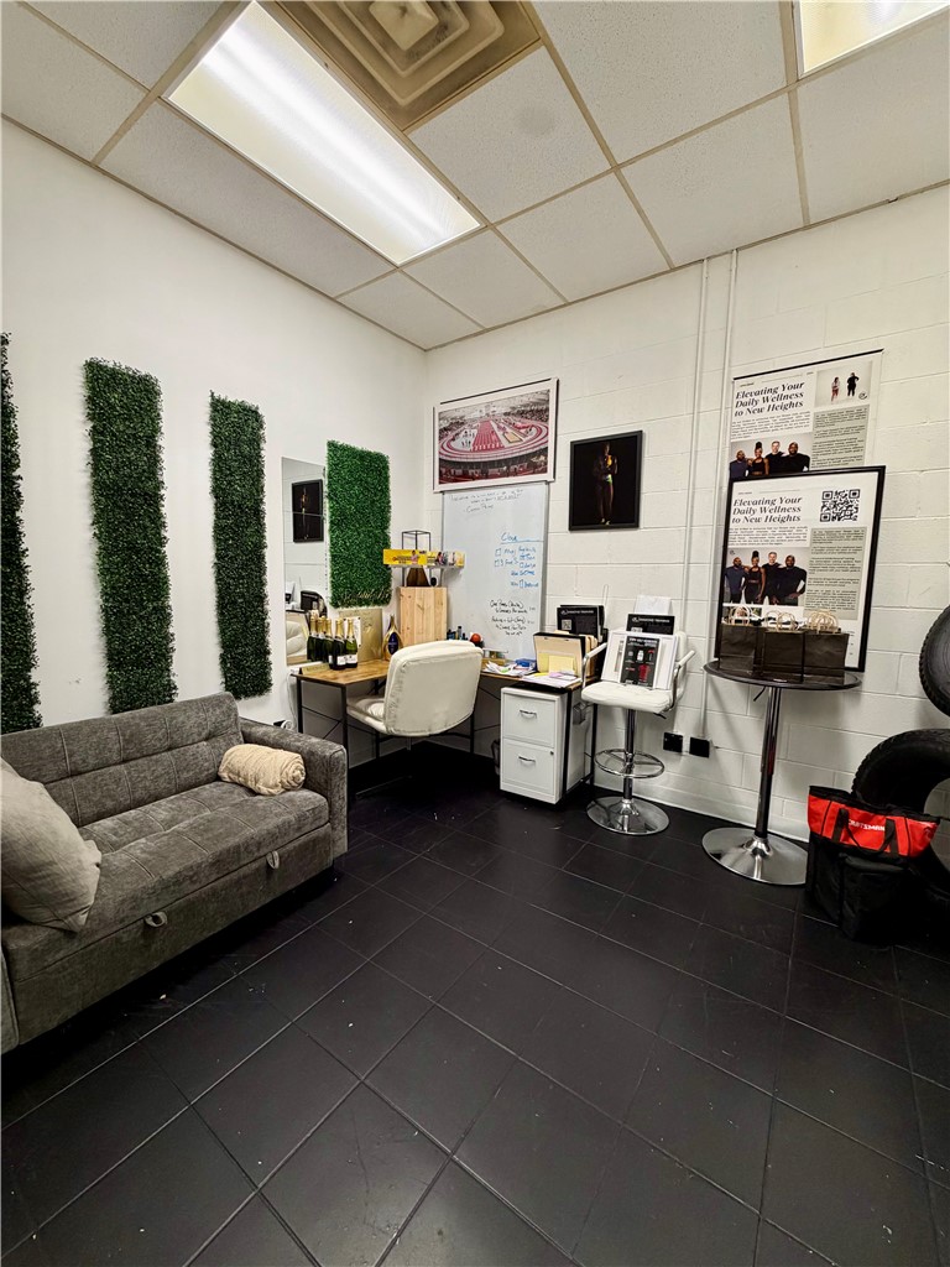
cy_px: 634
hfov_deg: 85.7
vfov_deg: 102.1
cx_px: 475
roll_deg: -0.9
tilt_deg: -6.3
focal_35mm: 14
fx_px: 512
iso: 250
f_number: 2.2
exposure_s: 1/120
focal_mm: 2.22
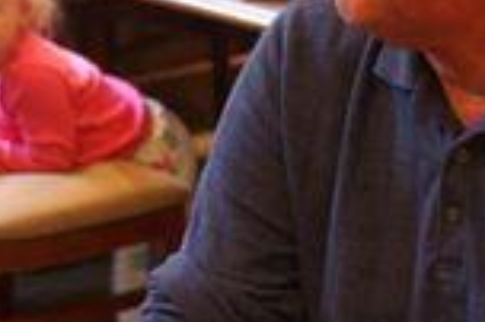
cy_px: 156
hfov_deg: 10.7
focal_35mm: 189
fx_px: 2543
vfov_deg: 7.2
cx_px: -70
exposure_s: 1/20
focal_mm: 30
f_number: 2.8
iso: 800
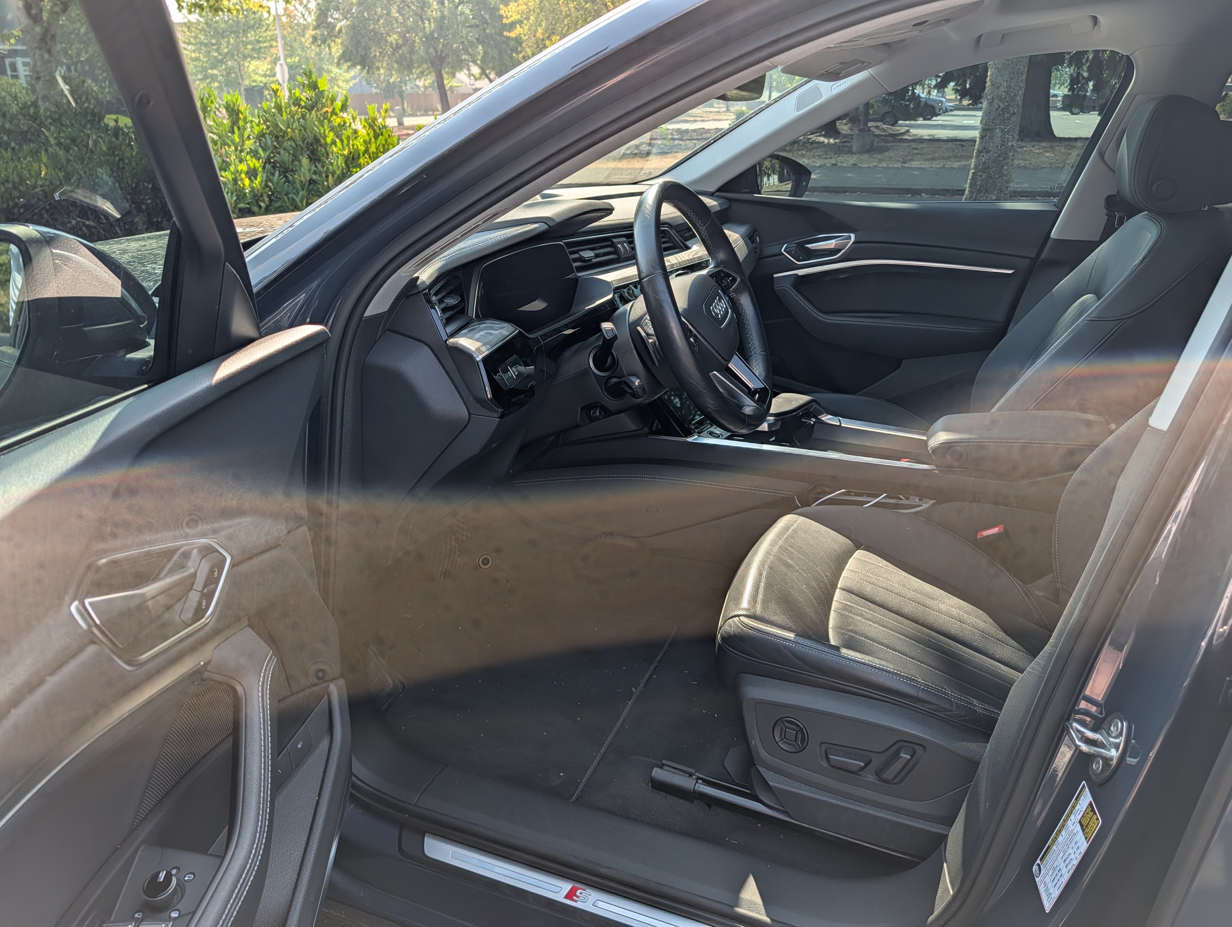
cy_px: 464
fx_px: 855
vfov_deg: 56.9
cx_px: 616
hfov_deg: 71.5
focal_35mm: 24
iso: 21
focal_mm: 6.9
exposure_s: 1/413
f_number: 1.68
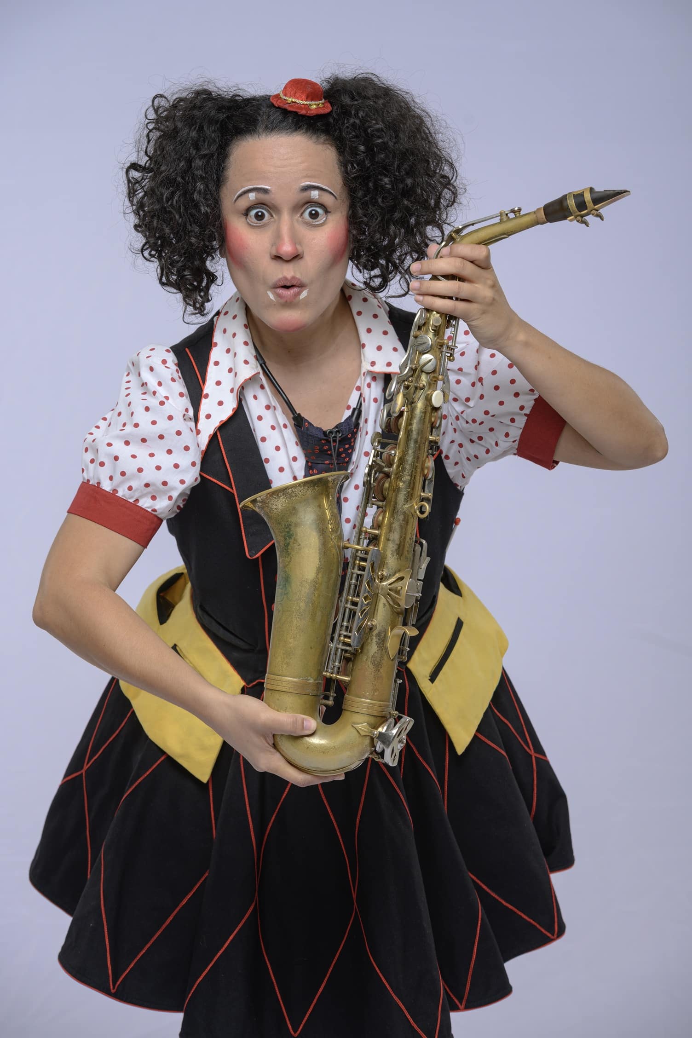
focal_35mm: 130
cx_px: 346
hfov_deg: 10.5
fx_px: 3748
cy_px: 519
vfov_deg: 15.8
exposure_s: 1/200
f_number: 7.1
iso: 64
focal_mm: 130
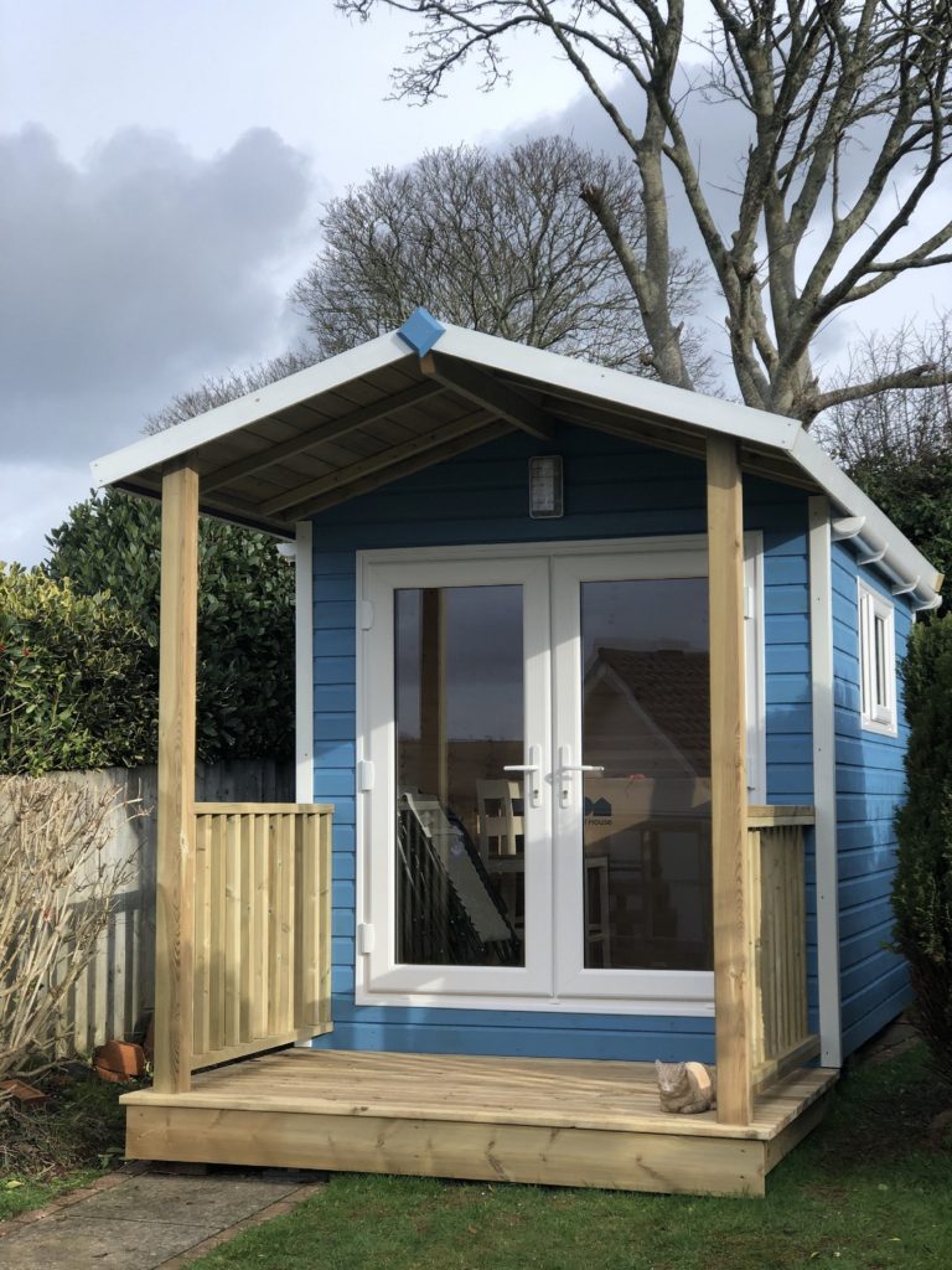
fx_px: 2090
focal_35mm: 57
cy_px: 635
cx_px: 476
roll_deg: +0.7
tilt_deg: +4.8
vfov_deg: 33.8
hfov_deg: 25.7
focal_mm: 6.6
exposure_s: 1/257
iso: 20
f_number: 2.8
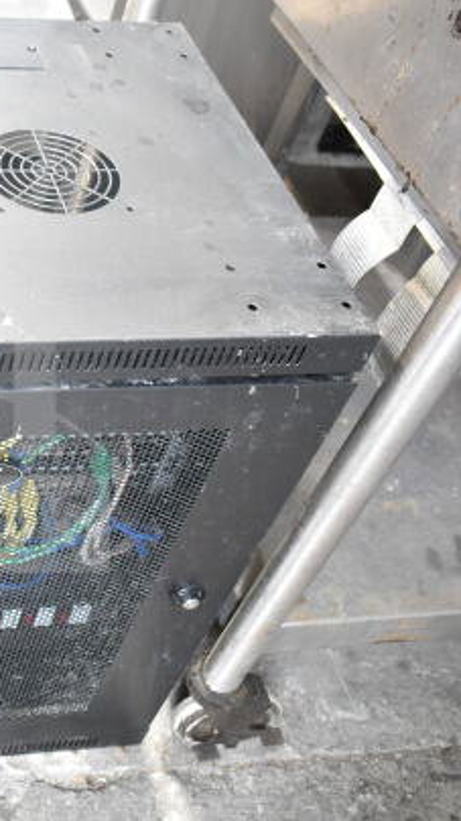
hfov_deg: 21.9
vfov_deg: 41.5
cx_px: -120
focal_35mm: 50
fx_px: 1083
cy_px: 412
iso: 1600
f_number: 3.8
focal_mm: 21
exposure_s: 1/40
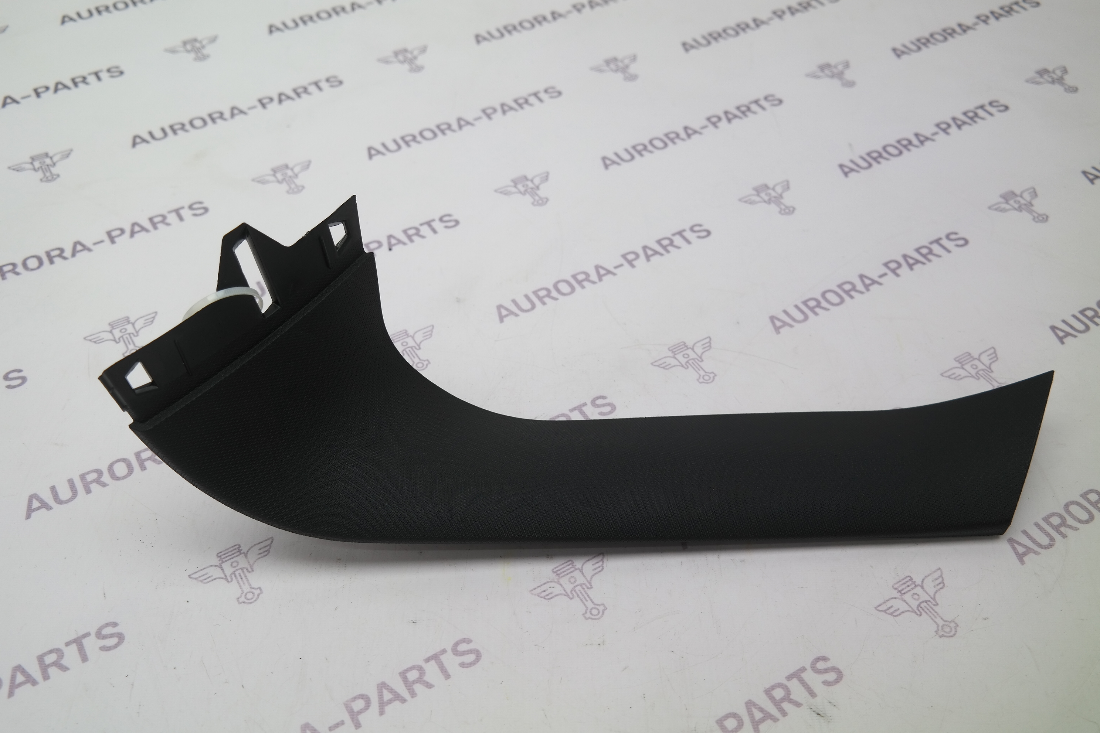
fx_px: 917
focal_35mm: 30
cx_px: 550
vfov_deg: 43.6
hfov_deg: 61.9
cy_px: 366
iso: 100
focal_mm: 20
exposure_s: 1/80
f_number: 3.5
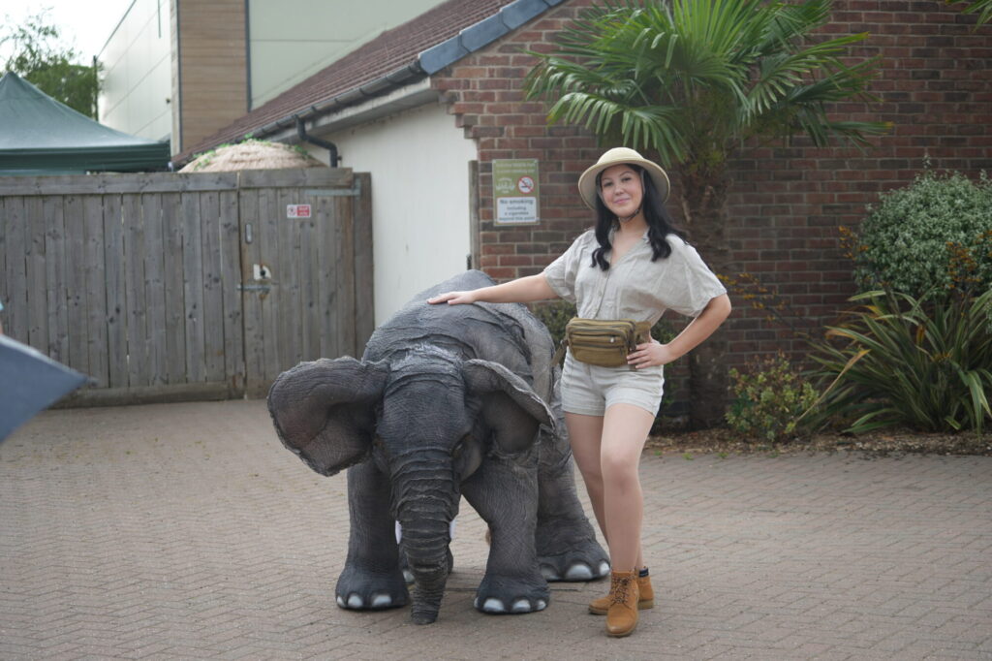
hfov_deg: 28.9
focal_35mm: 70
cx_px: 496
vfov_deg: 19.4
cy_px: 330
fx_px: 1928
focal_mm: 70
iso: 200
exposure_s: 1/160
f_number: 4
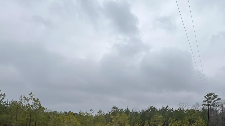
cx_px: 158
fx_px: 161
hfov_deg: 67.0
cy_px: 121
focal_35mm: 27
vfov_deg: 38.8
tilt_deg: +1.3
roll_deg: -2.2
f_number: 1.8
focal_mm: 1.57
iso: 32
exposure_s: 1/791
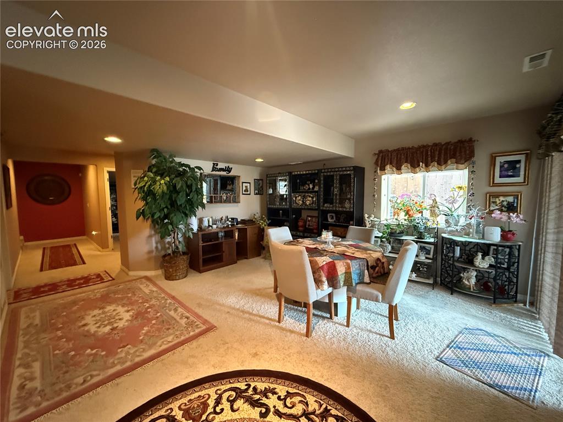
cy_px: 211
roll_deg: +0.3
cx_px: 282
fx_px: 228
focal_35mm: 14
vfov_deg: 85.6
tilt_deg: -3.0
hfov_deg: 102.1
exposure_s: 1/40
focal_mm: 2.22
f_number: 2.2
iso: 1250
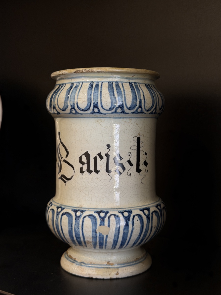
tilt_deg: -5.2
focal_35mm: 48
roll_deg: -1.3
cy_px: 148
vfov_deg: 39.7
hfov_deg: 30.3
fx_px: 409
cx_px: 110
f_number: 1.78
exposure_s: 1/50
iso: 64
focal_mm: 6.76
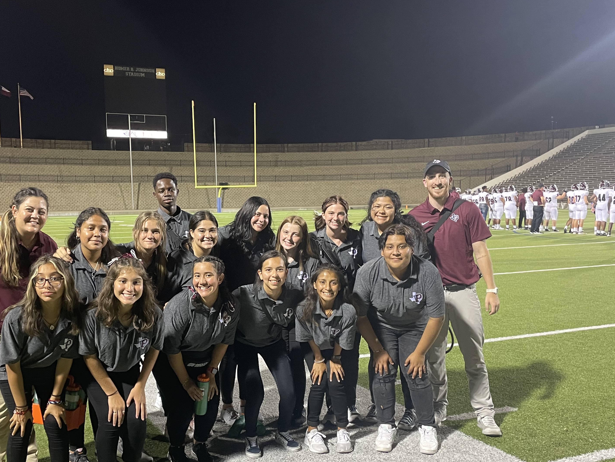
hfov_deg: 49.7
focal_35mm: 37
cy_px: 282
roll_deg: +1.5
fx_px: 657
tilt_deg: -5.7
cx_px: 235
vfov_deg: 38.5
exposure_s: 1/60
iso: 250
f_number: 1.6
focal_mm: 4.2
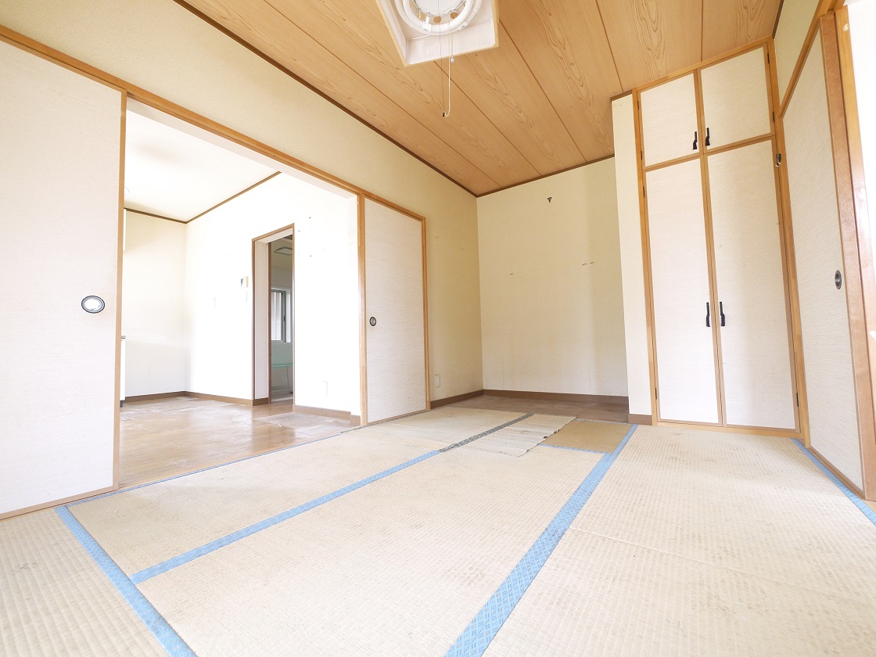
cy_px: 328
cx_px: 438
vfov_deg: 85.7
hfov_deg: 102.1
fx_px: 354
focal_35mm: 14
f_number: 4
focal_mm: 7
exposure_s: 1/60
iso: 800
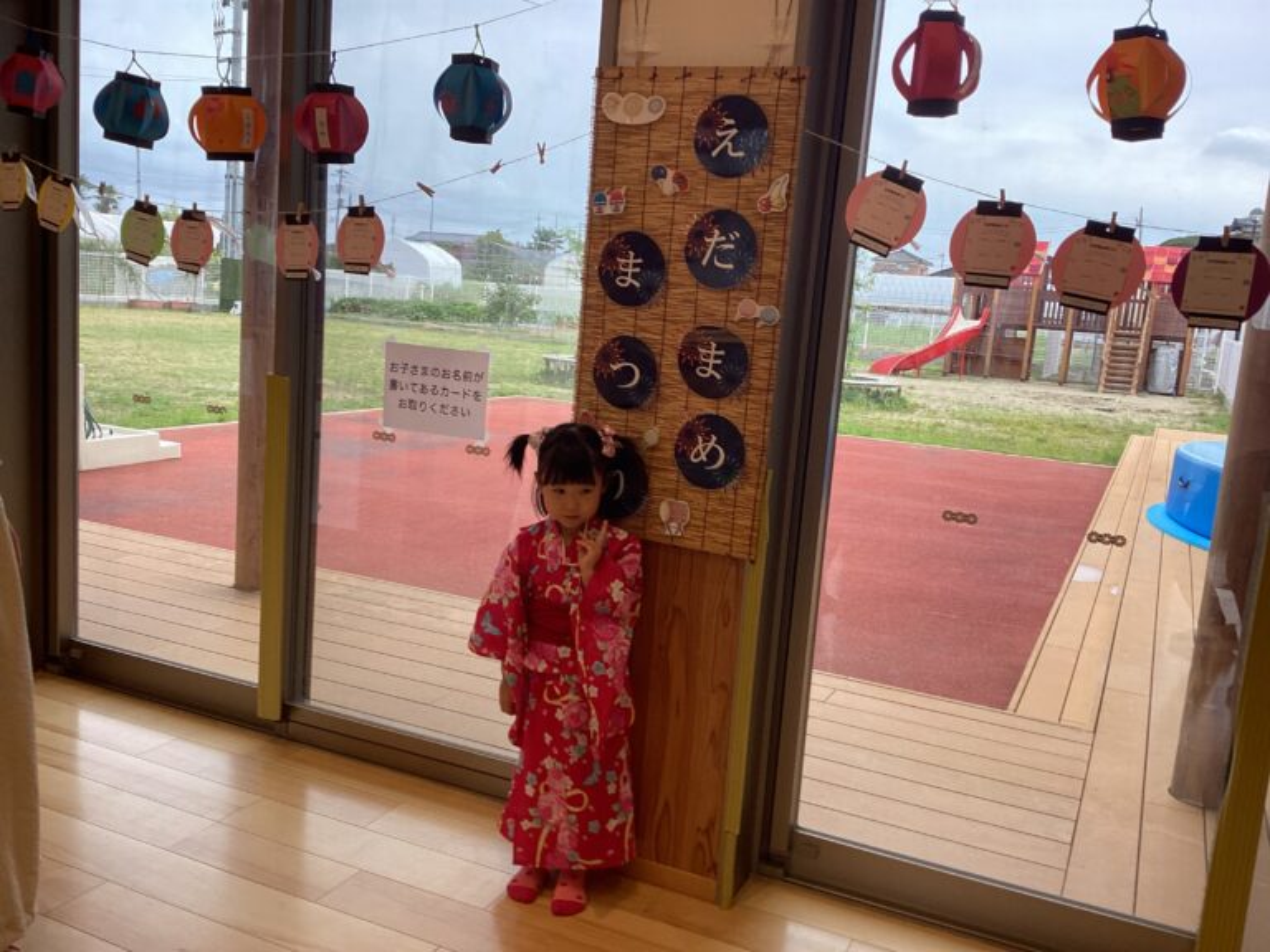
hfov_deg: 58.4
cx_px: 635
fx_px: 1137
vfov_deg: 45.4
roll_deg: -3.5
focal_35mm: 31
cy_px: 476
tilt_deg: -11.6
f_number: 2.4
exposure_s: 1/100
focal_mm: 3.3
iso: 32
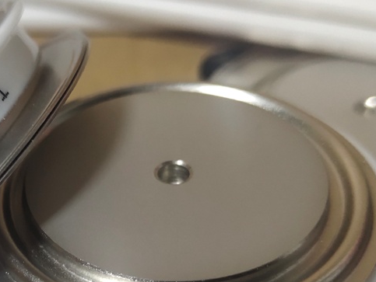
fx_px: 783
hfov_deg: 26.4
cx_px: 59
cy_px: 211
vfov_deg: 20.3
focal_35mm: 72
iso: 469
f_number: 1.8
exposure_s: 1/50
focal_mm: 4.27
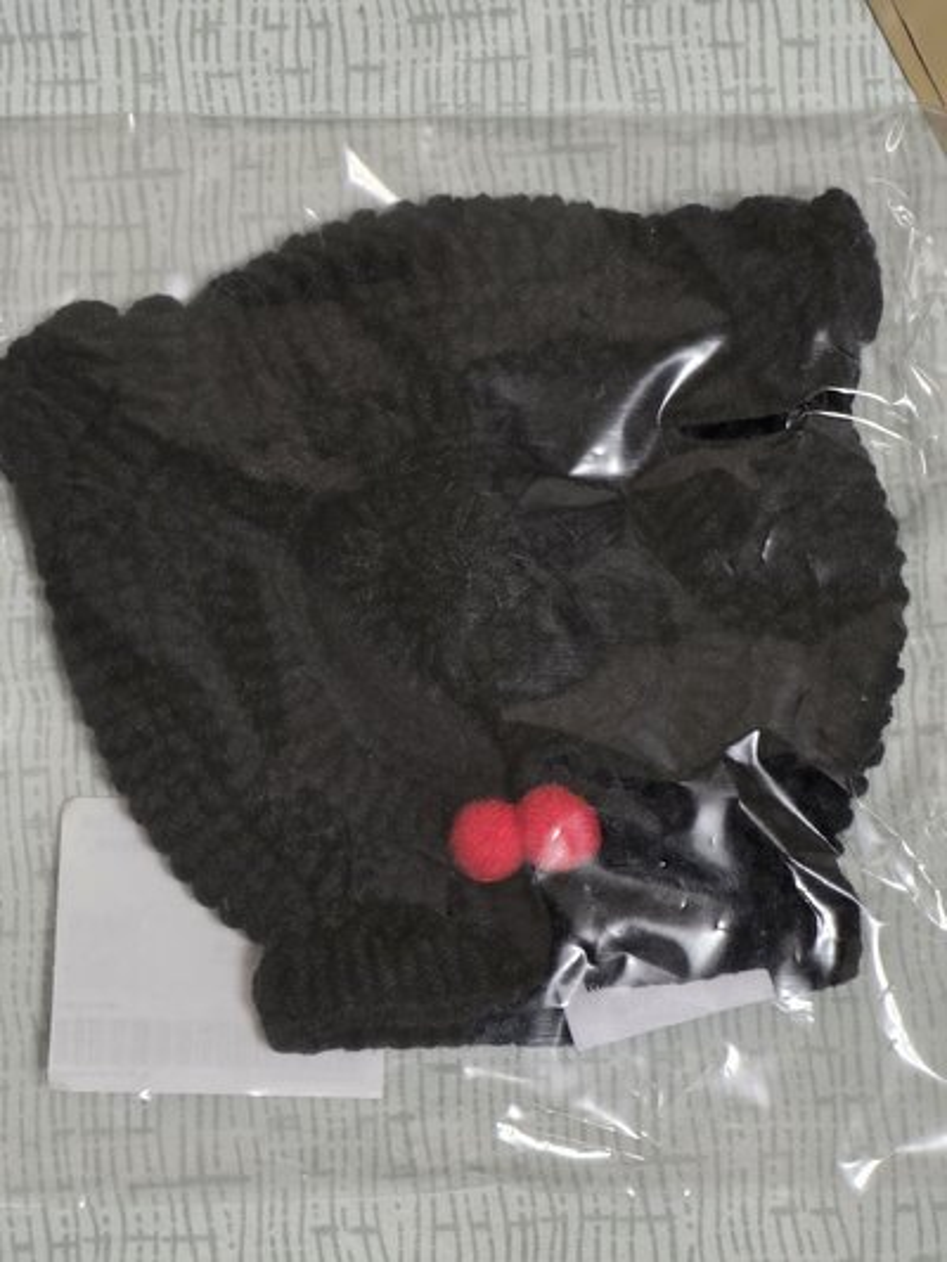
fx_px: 4193
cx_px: 474
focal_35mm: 115
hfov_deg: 12.9
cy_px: 631
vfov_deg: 17.1
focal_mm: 18.6
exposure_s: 1/60
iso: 500
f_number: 3.4
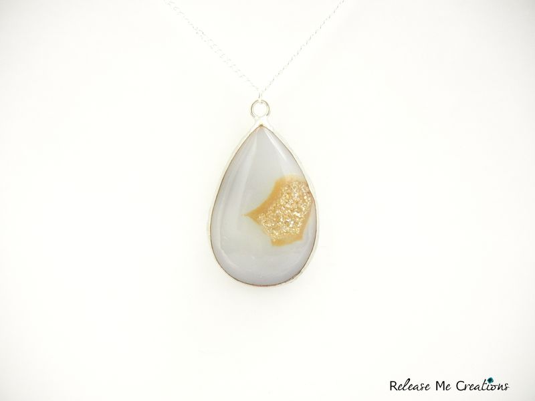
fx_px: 464
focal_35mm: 30
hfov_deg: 60.0
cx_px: 268
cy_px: 200
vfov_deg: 46.8
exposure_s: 1/22.3
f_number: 3.5
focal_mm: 5.4
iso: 400
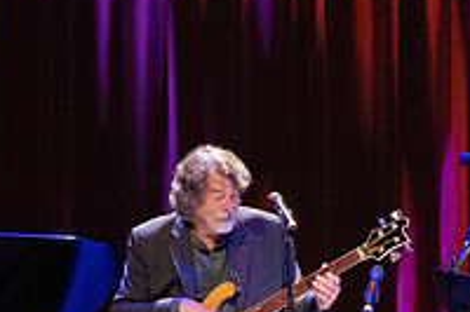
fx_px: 9927
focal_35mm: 761
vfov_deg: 1.8
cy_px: 306
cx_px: 174
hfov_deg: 2.7
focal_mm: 262
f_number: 6.3
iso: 8000
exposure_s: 1/250
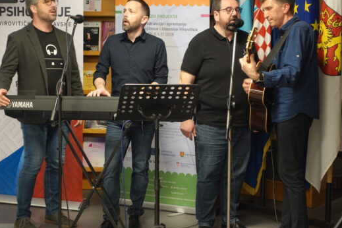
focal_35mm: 81
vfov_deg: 16.8
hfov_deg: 25.1
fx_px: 769
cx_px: 164
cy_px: 99
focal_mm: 25.7
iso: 800
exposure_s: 1/40
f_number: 2.8
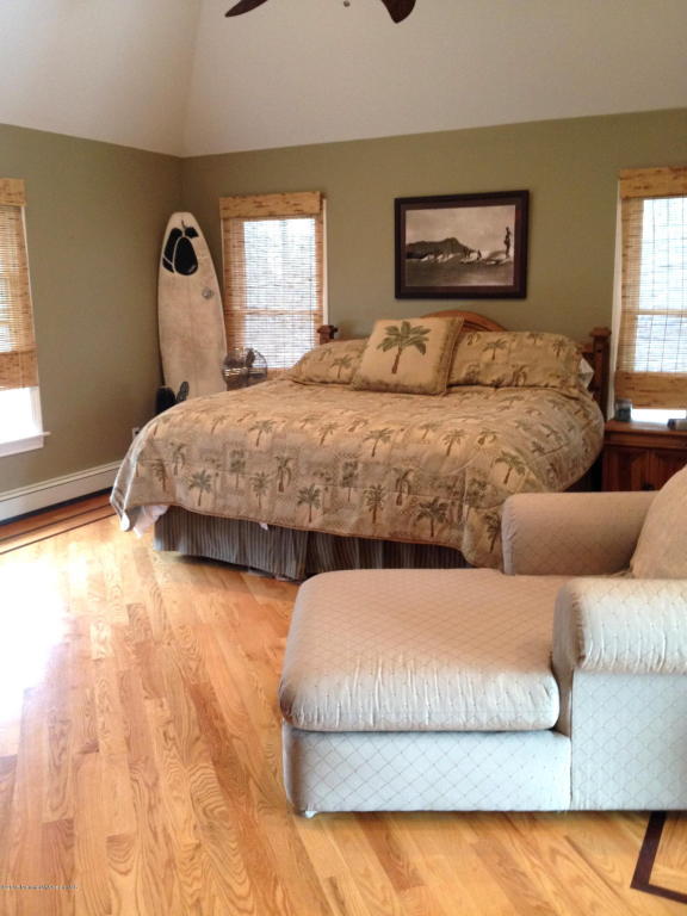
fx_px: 926
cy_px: 458
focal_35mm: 35
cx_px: 344
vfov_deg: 52.6
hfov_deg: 40.7
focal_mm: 4.28
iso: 160
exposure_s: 1/20
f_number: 2.4
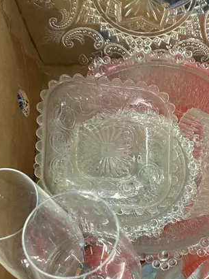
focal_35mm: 60
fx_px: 484
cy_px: 206
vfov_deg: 31.7
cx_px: 186
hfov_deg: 23.8
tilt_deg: -70.9
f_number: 1.78
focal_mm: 6.86
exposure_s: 1/50
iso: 200
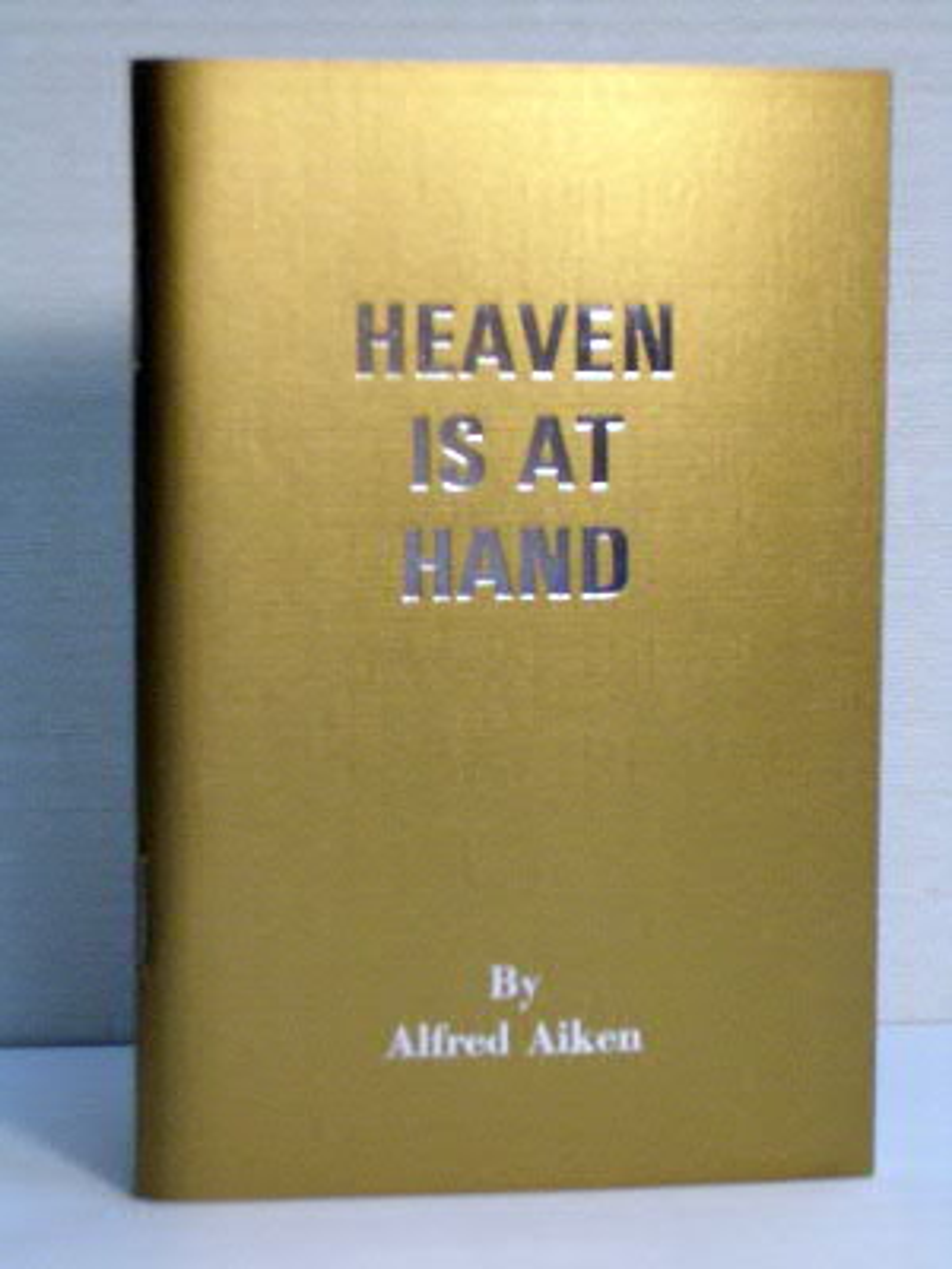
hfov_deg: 17.0
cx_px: 476
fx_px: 3190
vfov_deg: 22.5
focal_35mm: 87
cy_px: 634
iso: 100
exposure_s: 1/89.8
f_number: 4.3
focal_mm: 13.6
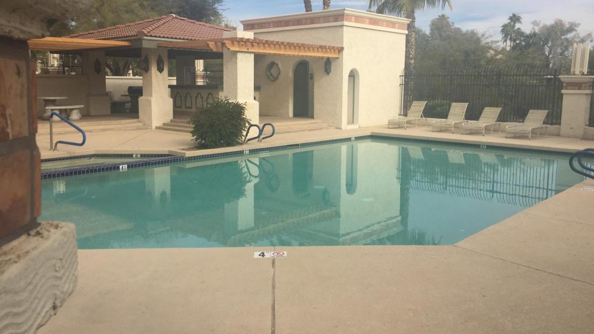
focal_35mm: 32
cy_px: 145
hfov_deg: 61.0
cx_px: 297
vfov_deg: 36.6
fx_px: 504
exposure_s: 1/2198
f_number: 2.2
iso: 32
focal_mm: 4.15
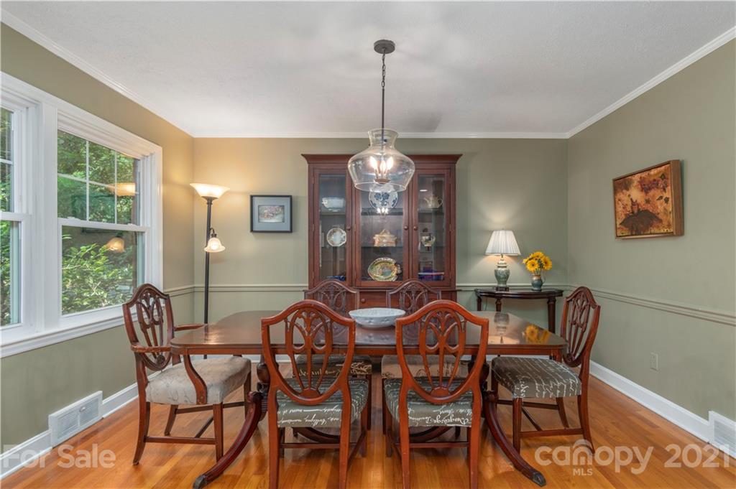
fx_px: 347
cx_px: 368
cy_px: 244
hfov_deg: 93.3
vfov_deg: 70.3
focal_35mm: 17
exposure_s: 1/125
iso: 400
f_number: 7.1
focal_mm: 17
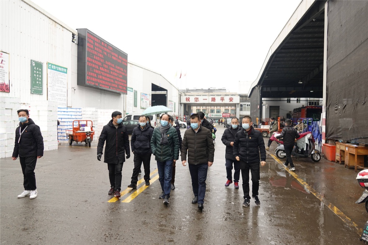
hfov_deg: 73.8
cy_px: 122
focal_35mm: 24
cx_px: 184
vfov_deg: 53.1
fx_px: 245
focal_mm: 8.8
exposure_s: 1/250
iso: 100
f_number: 2.4
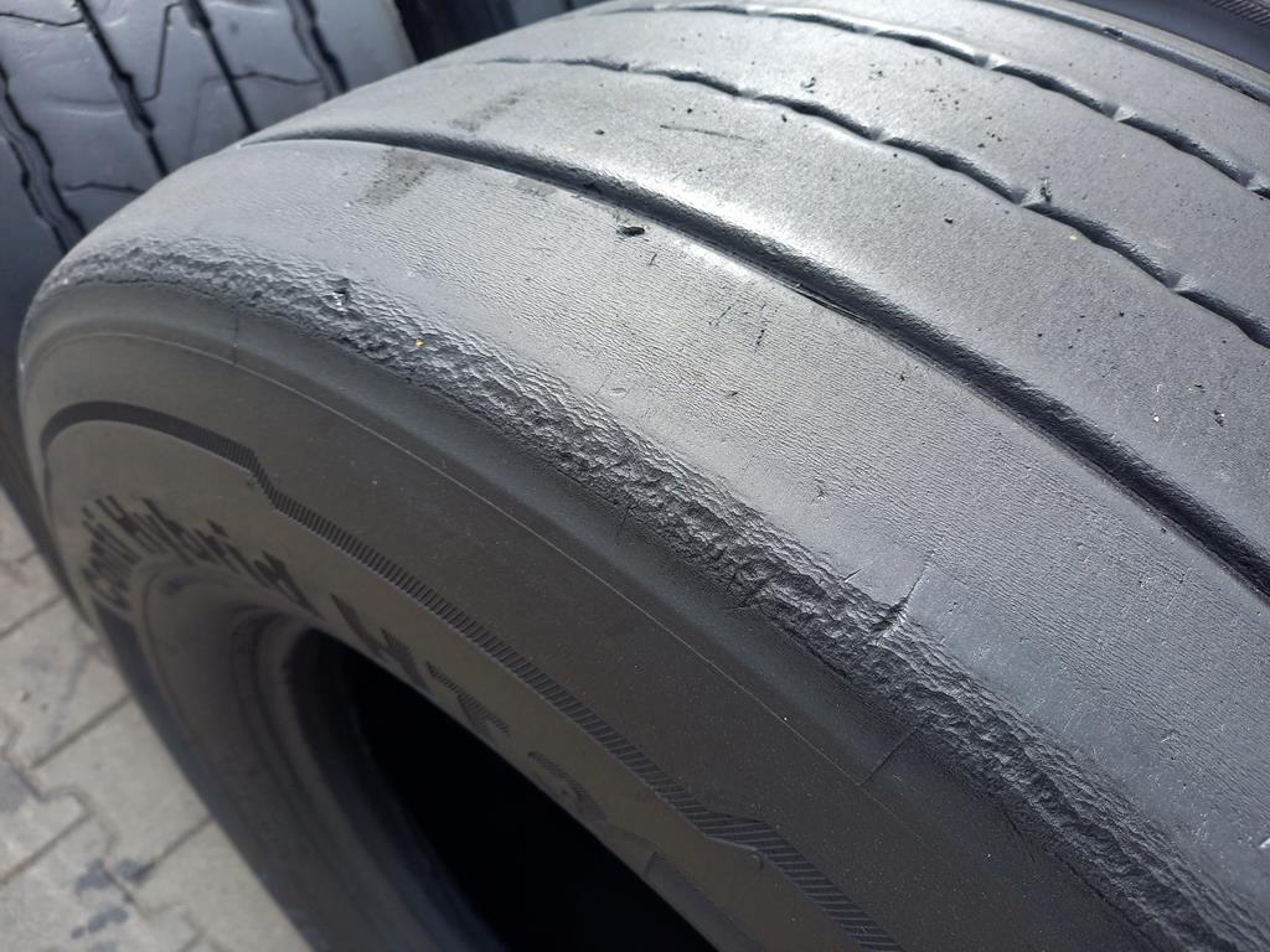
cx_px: 635
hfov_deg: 69.4
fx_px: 917
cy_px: 476
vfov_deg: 54.9
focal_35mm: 25
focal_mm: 4.65
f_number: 1.8
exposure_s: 1/304
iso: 50
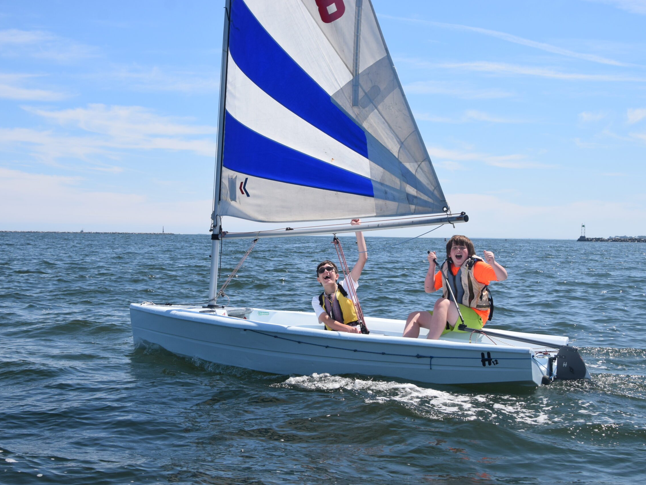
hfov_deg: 38.9
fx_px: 914
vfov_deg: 29.7
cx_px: 313
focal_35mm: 49
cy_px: 242
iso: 200
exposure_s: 1/500
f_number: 11
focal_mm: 30
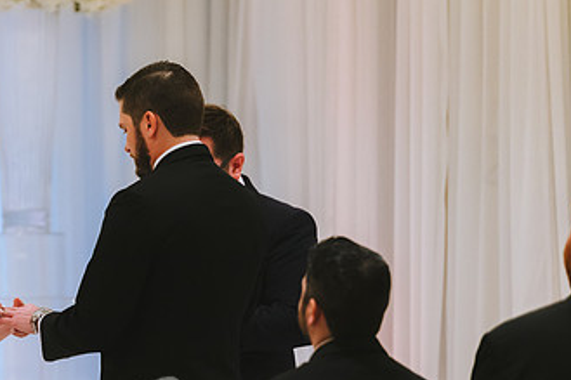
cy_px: 278
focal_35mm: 353
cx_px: 80
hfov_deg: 5.8
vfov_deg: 3.9
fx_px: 5596
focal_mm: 200
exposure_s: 1/320
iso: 1600
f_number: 2.8
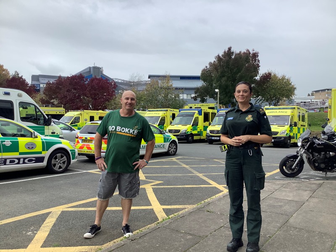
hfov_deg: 58.4
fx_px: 301
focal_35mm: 31
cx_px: 168
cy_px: 126
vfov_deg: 45.4
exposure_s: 1/362
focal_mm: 3.3
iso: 25
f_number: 2.4
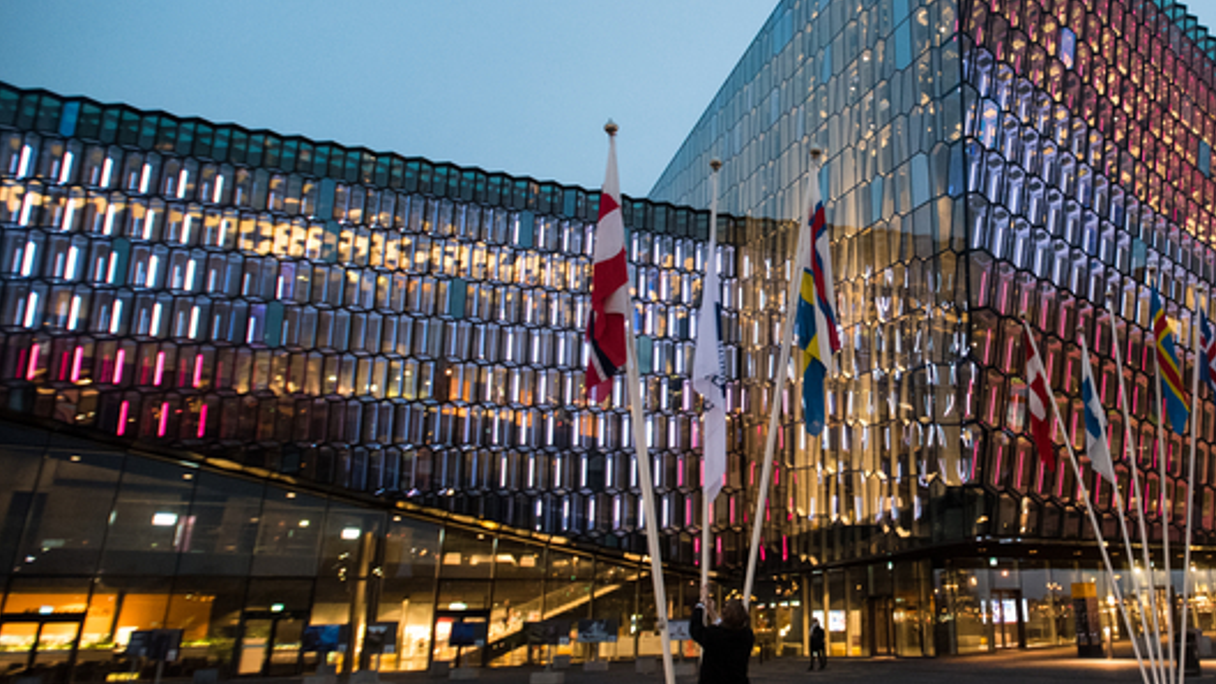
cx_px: 880
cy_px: 292
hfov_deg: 66.4
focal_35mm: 27
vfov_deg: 42.8
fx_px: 871
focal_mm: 17
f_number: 2.8
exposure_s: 1/50
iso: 6400
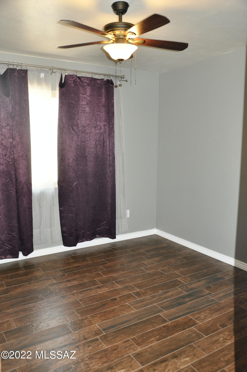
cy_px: 186
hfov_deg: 41.6
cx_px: 124
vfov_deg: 59.6
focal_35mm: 32
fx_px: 325
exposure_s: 1/60
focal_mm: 21
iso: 800
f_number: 3.8
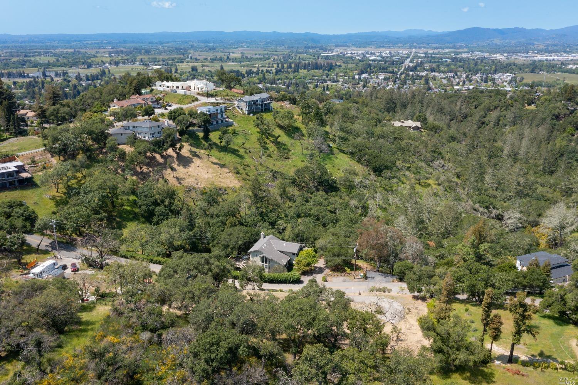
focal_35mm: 28
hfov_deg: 65.5
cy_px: 192
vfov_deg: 46.4
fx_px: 449
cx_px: 289
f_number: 7.1
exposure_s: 1/200
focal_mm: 10.26
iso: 100
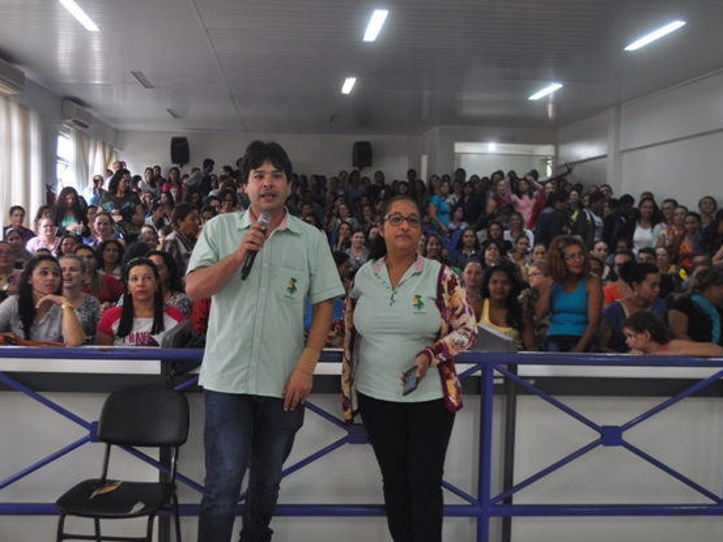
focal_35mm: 40
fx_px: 836
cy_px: 271
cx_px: 344
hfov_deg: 46.8
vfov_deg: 36.0
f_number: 4
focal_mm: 24
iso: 560
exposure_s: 1/60
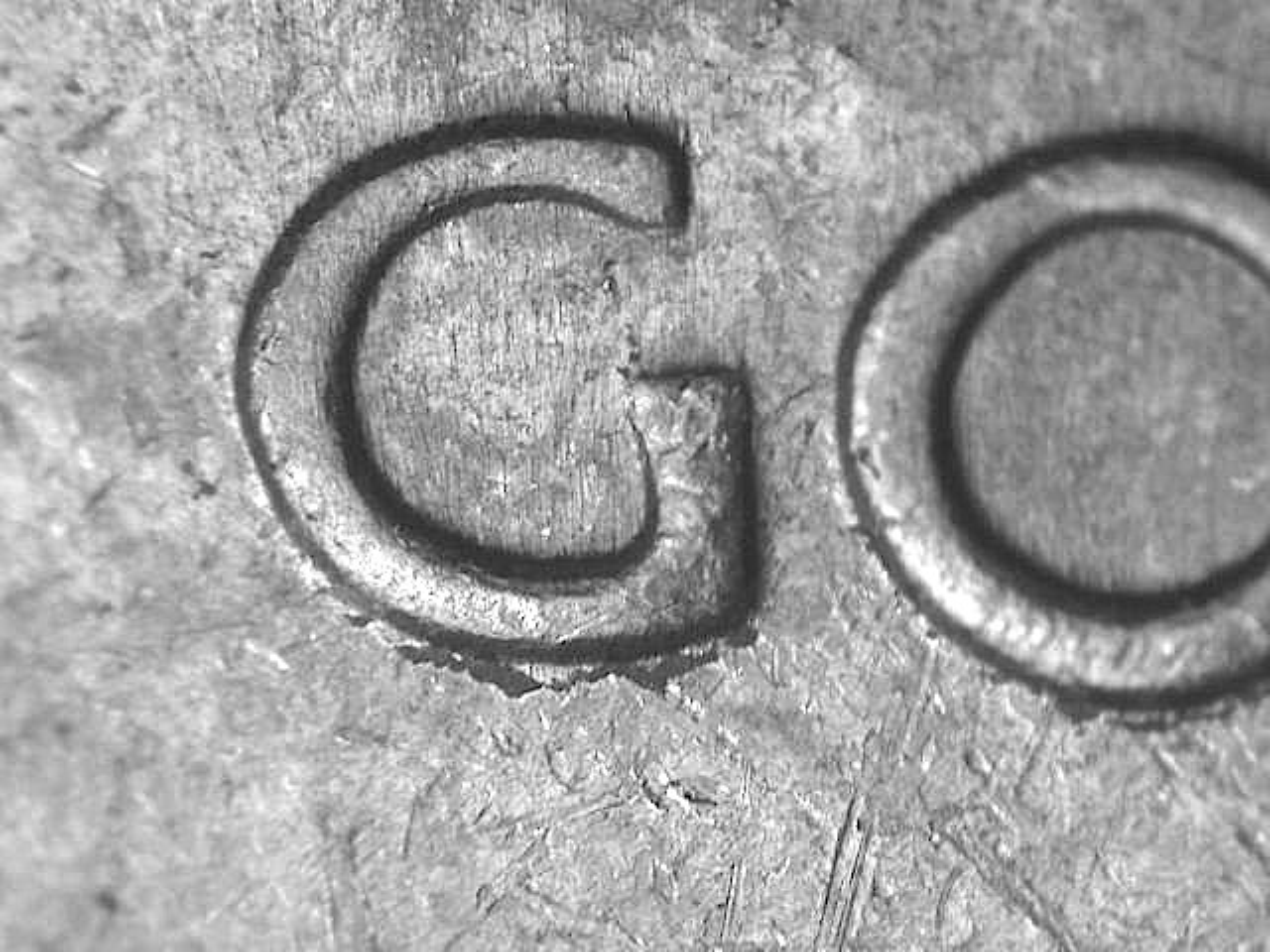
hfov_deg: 13.5
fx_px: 5356
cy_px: 476
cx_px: 635
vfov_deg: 10.2
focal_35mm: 146
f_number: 4.9
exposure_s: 1/9.2
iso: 100
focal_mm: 30.2
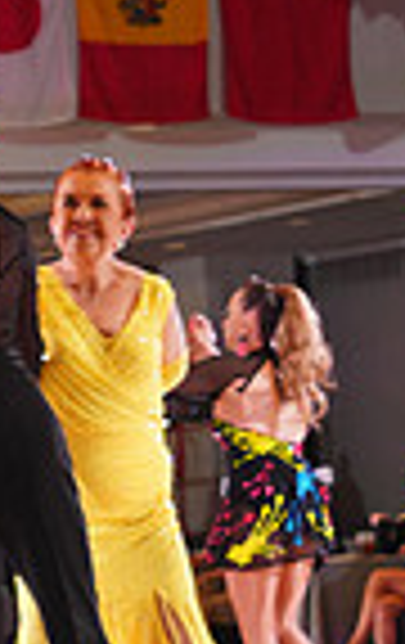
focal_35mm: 260
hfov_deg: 4.9
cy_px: 196
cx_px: 1022
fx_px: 4569
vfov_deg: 8.1
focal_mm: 63
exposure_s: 1/160
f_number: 5
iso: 1600
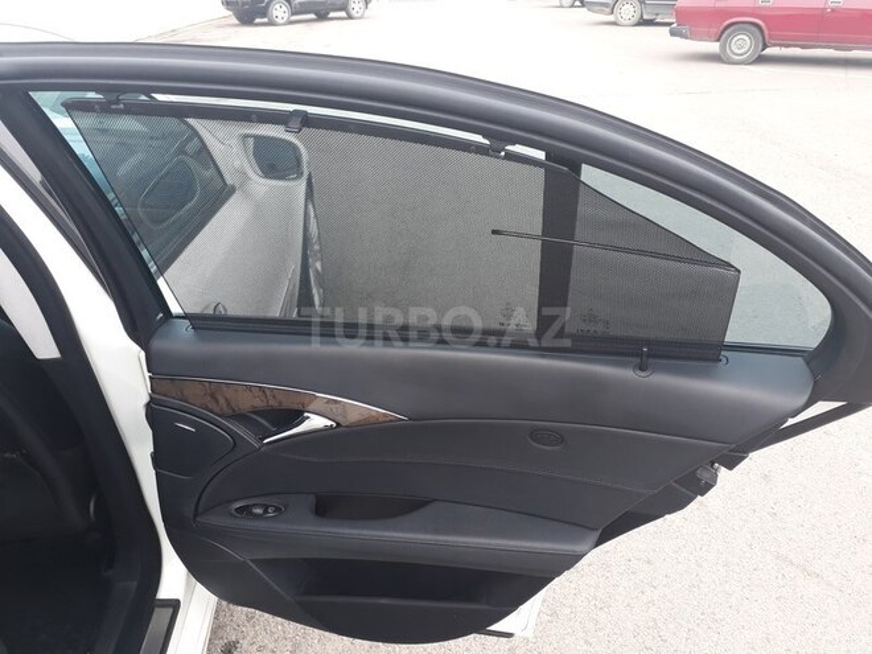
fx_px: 680
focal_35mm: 27
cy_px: 327
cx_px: 436
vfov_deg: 51.4
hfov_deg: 65.3
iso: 50
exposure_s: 1/50
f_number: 1.9
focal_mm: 3.6
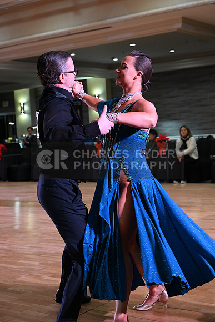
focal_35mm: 57
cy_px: 161
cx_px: 108
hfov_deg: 23.8
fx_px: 510
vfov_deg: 35.0
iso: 5000
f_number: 5
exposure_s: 1/320
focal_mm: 57
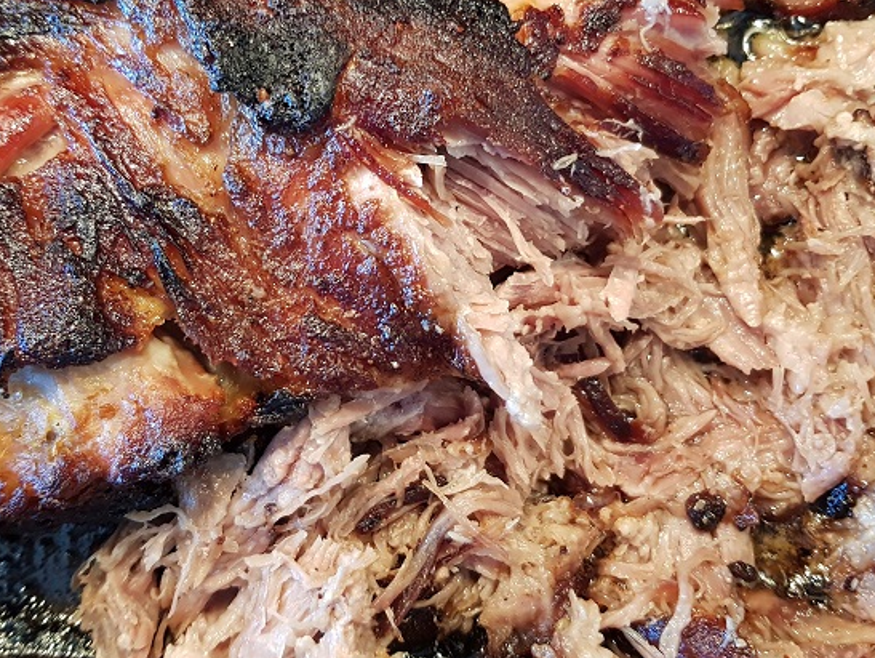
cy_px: 282
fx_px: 961
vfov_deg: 37.7
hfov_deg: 48.9
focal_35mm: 38
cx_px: 406
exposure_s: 1/33
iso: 200
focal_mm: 4.2
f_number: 1.7
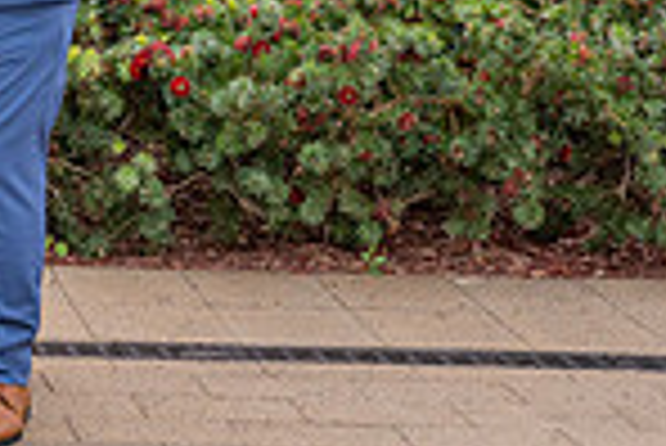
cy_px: 65
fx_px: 2426
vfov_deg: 10.4
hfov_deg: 14.1
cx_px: -489
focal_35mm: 131
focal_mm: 28
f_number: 4
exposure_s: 1/160
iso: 500
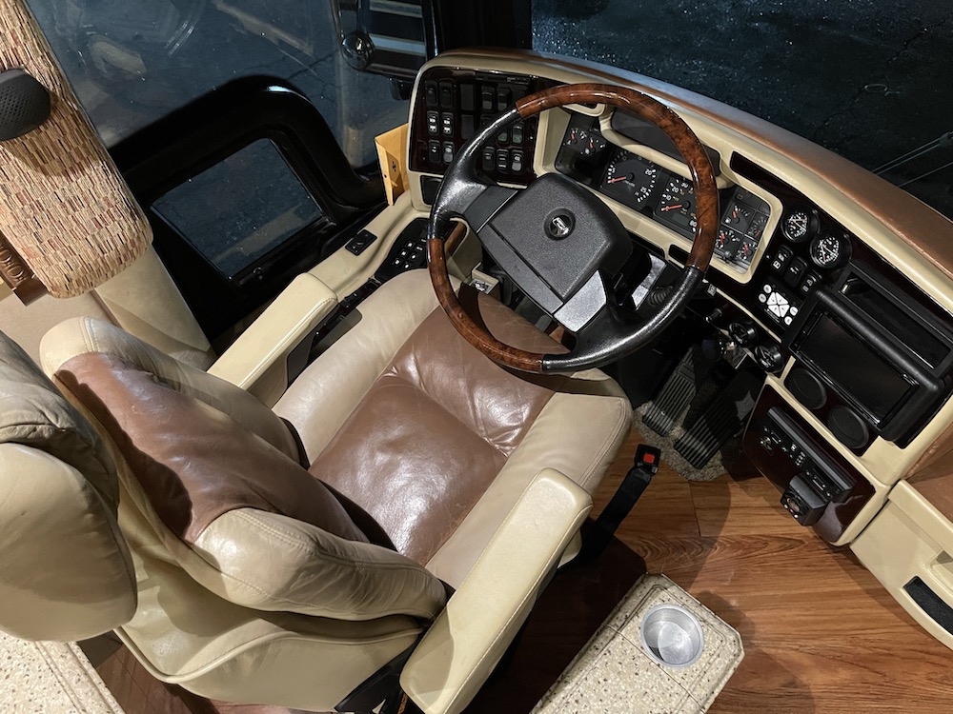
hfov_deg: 67.3
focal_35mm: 26
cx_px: 476
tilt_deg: -51.6
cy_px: 357
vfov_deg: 53.1
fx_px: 716
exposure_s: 1/30
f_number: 1.6
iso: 640
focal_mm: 5.1
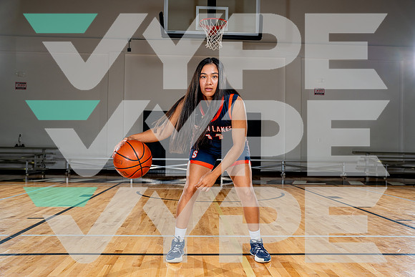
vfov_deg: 38.9
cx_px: 208
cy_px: 138
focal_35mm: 34
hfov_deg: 55.8
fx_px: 392
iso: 200
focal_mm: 34
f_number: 5.6
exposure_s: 1/250
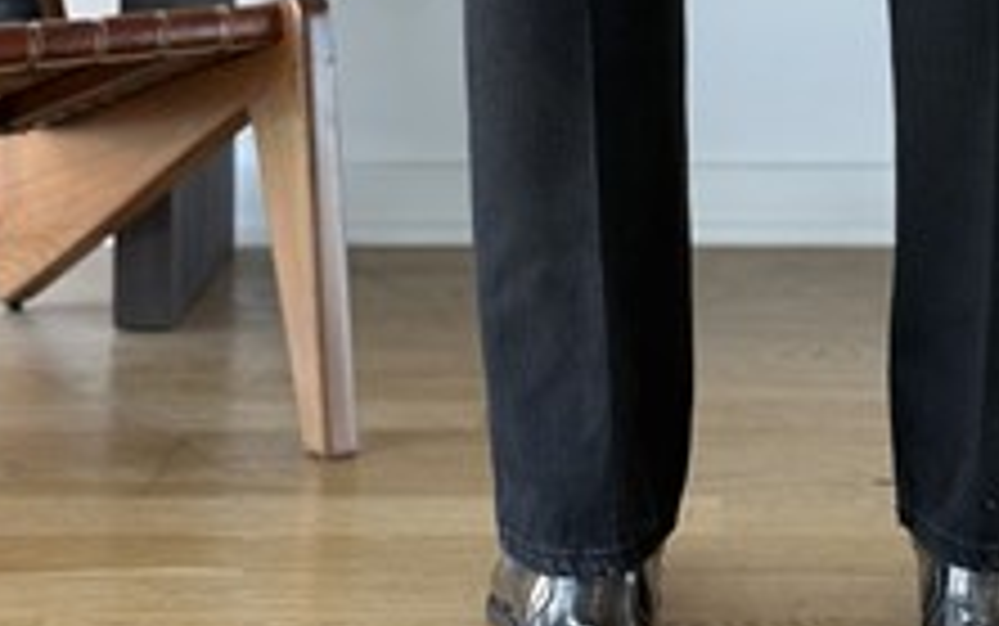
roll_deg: -0.4
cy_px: -340
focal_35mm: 122
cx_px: 783
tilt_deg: -1.1
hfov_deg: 17.0
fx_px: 3323
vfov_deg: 10.4
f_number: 1.78
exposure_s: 1/132
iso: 80
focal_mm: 6.76
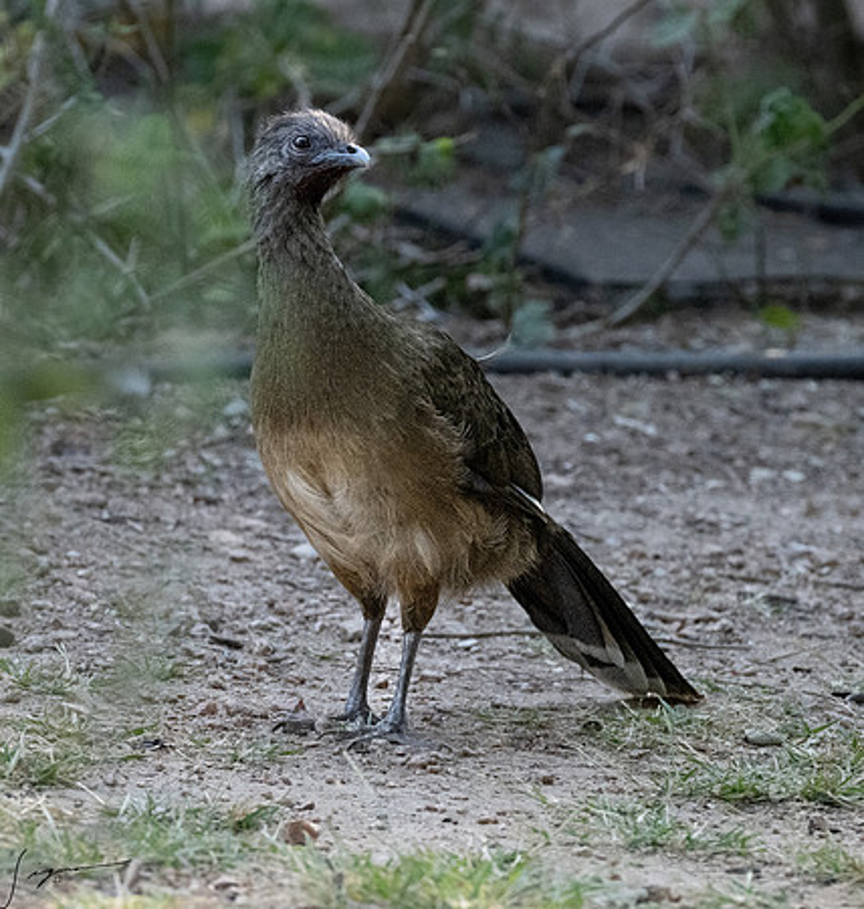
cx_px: 203
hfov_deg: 2.4
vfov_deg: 2.5
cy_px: 623
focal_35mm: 716
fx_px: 20744
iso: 8000
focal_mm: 400
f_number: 11
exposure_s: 1/1250
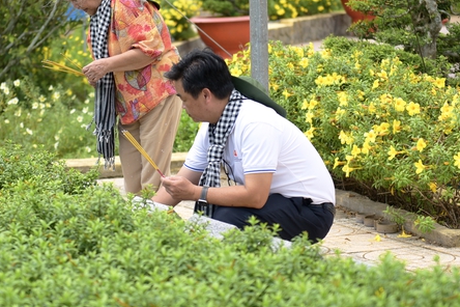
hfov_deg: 20.1
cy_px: 125
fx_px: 1290
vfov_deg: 13.5
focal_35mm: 101
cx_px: 156
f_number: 2.8
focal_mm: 70
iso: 220
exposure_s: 1/4000
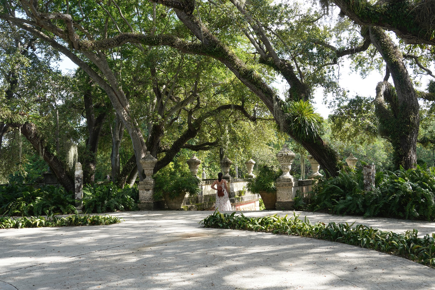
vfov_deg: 31.2
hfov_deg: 45.4
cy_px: 145
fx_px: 520
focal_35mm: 43
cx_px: 218
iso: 250
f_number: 9
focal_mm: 43
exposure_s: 1/100
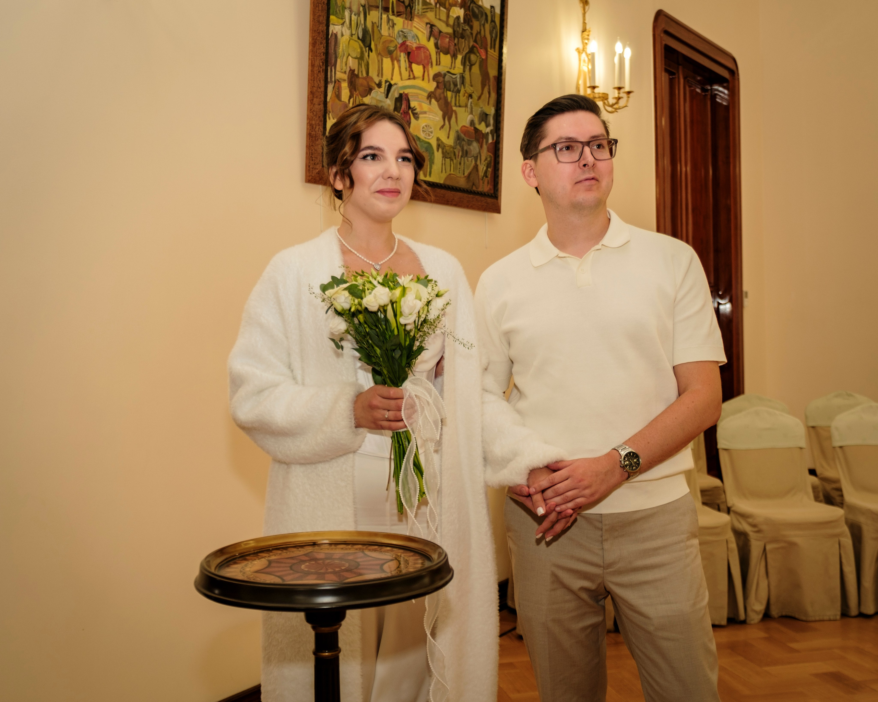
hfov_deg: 44.9
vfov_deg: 36.6
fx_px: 1061
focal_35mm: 41
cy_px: 349
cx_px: 473
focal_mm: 23.4
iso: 160
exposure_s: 1/125
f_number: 2.8
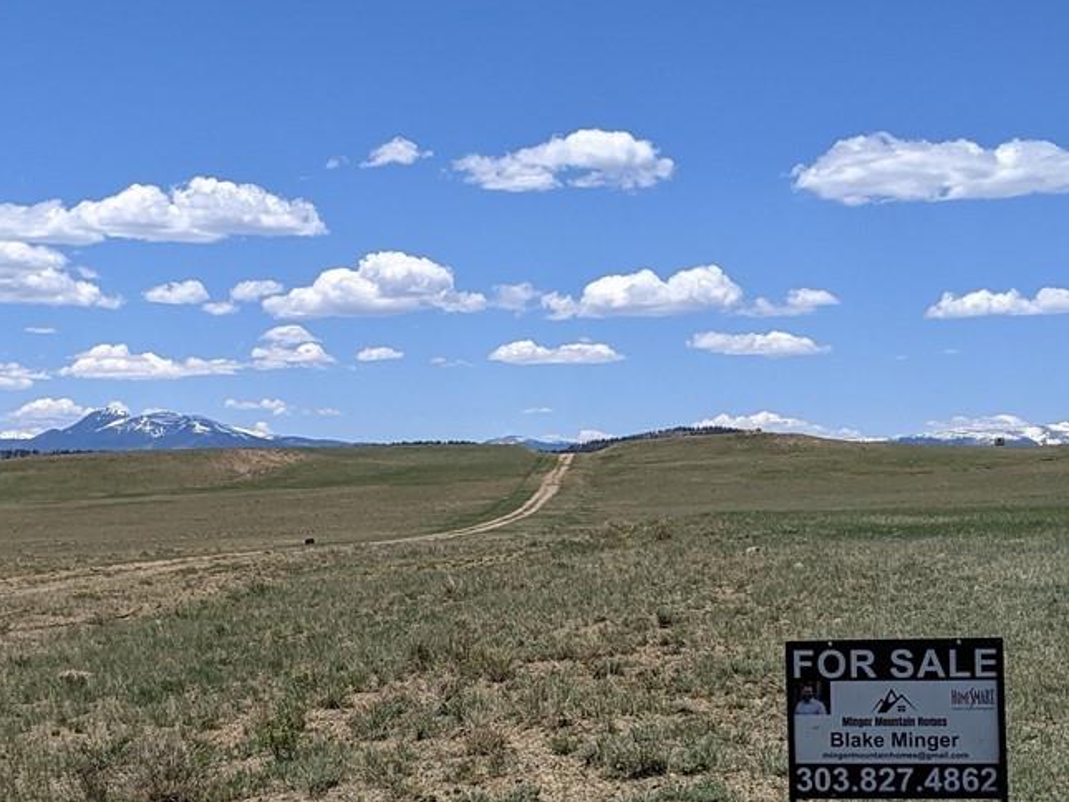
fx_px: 2069
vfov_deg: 21.9
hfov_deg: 28.9
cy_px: 487
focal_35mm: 67
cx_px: 419
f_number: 1.8
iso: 52
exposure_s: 1/4695
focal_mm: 4.44
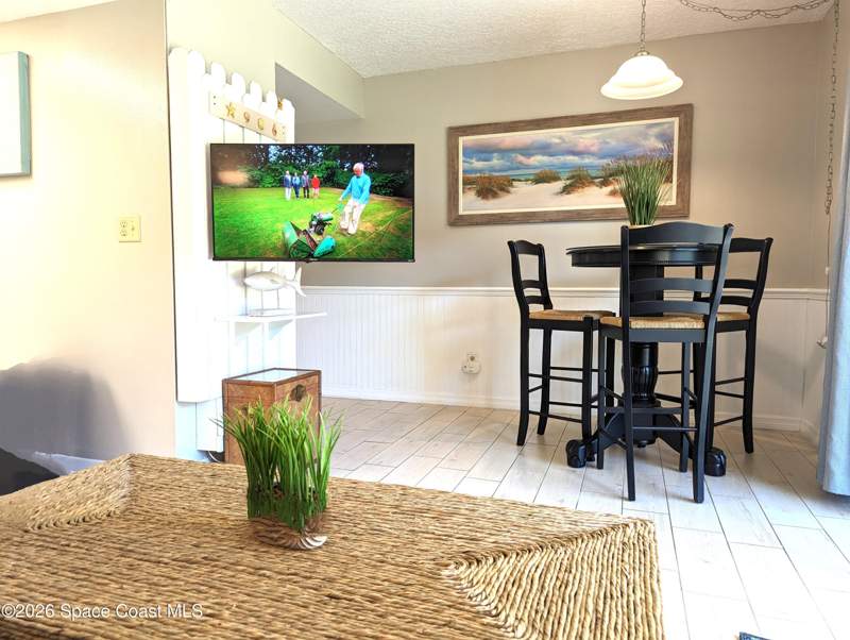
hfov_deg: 71.5
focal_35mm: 24
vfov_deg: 56.9
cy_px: 320
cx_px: 425
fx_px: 590
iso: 145
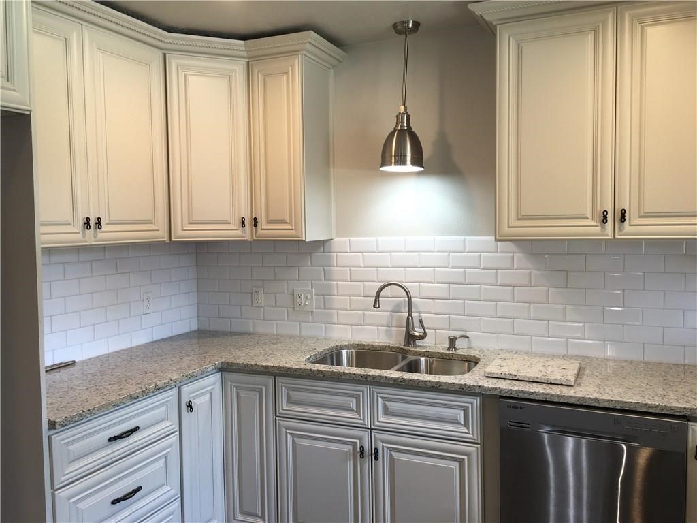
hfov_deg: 61.7
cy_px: 262
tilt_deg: -2.6
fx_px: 584
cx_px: 348
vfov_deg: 48.2
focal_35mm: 29
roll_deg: +1.4
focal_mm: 4.15
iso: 25
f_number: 2.2
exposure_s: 1/30
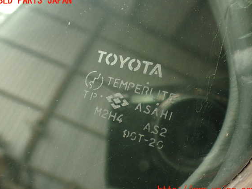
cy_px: 95
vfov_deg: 41.8
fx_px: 248
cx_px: 124
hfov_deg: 53.9
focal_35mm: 34
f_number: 2.4
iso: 200
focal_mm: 5.79
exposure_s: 1/60
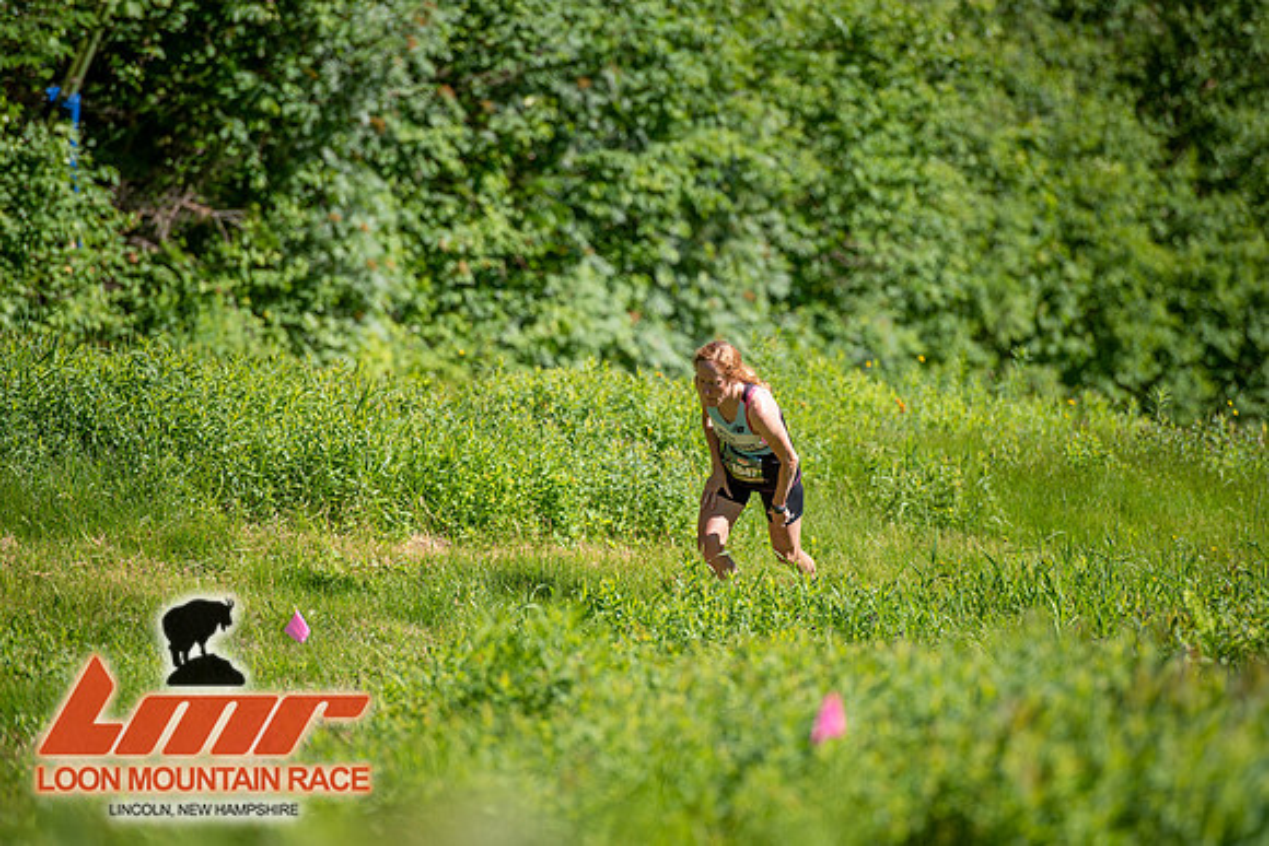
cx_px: 634
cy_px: 423
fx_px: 7051
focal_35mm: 200
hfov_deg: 10.3
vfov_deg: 6.9
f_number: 3.5
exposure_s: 1/800
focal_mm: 200
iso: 100
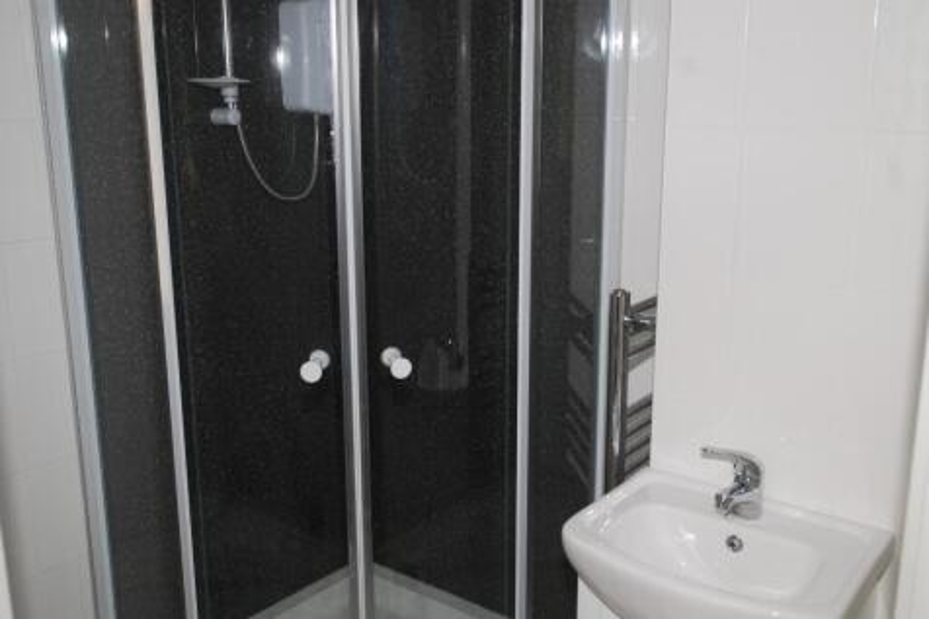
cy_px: 310
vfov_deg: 36.8
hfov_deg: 53.1
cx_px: 464
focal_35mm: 36
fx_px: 929
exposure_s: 1/60
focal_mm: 24
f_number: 5
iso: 200
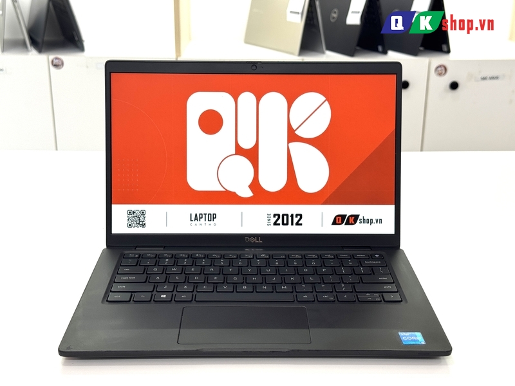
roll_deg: +0.2
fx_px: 714
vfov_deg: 30.3
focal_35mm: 48
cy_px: 193
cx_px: 258
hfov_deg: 39.7
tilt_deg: -20.0
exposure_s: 1/130
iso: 50
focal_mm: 6.76
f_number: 1.78
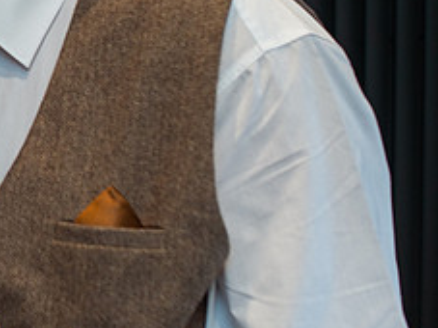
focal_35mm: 127
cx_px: -163
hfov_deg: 14.7
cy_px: -38
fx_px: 1606
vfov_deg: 11.5
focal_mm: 35
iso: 160
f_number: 3.2
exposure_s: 1/80
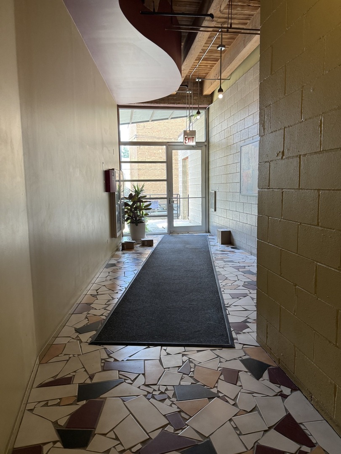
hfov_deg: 56.8
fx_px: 315
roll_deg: +1.1
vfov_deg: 71.6
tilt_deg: -9.0
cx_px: 170
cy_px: 227
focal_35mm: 24
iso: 200
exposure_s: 1/120
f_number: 1.78
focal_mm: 6.76
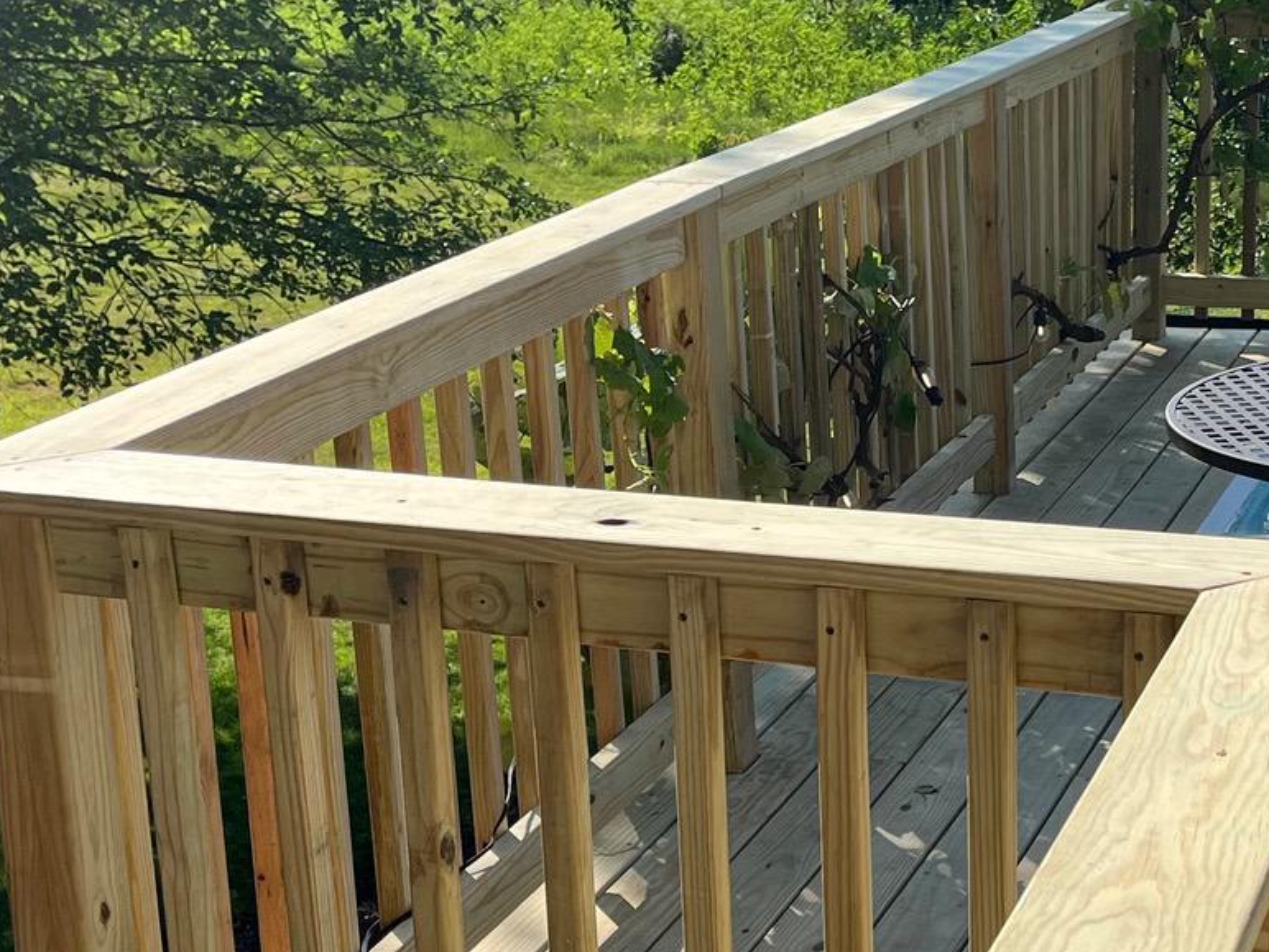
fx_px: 2529
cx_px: 988
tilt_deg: -18.8
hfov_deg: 27.7
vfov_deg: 21.3
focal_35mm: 69
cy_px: 569
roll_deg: +0.4
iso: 50
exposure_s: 1/3215
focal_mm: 5.1
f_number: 1.6
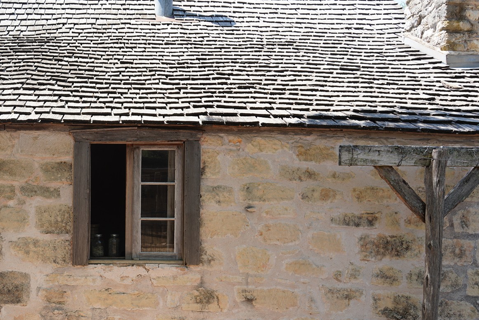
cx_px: 95
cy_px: 196
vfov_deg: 26.9
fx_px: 665
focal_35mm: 50
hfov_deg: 38.1
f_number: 7.1
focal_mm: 29
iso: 100
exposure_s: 1/100
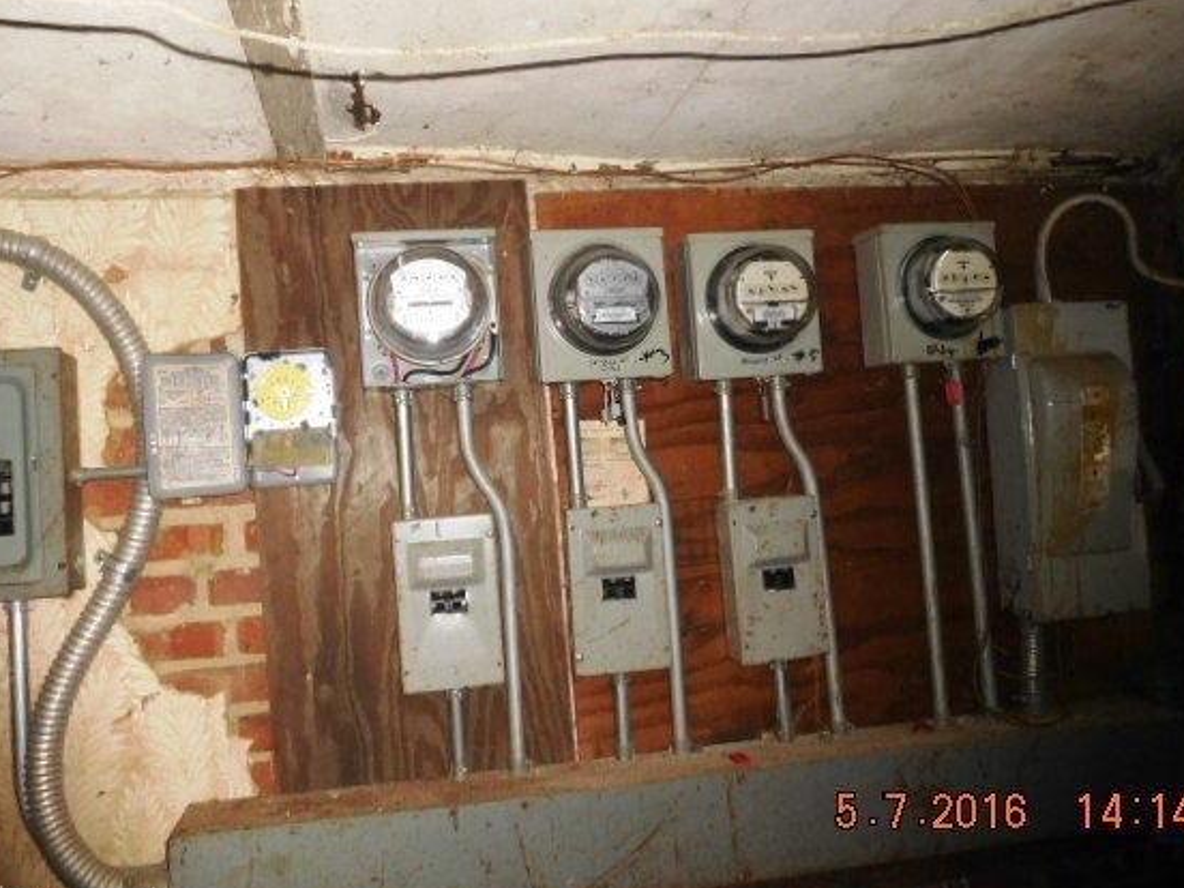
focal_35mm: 29
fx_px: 992
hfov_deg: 61.7
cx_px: 594
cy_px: 405
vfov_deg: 48.2
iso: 320
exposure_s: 1/30
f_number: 3.4
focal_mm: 4.5
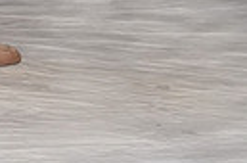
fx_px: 1704
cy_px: -189
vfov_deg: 5.3
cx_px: -304
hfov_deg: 7.8
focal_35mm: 249
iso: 800
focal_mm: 37
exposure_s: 1/125
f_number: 8
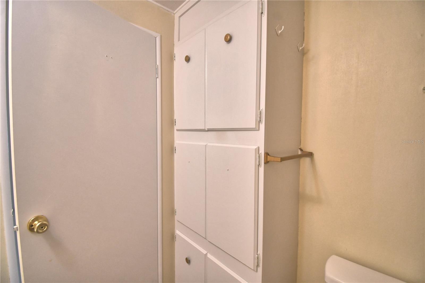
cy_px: 142
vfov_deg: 77.3
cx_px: 212
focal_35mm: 15
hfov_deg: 100.4
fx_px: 177
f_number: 4.5
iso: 400
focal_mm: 10
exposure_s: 1/60
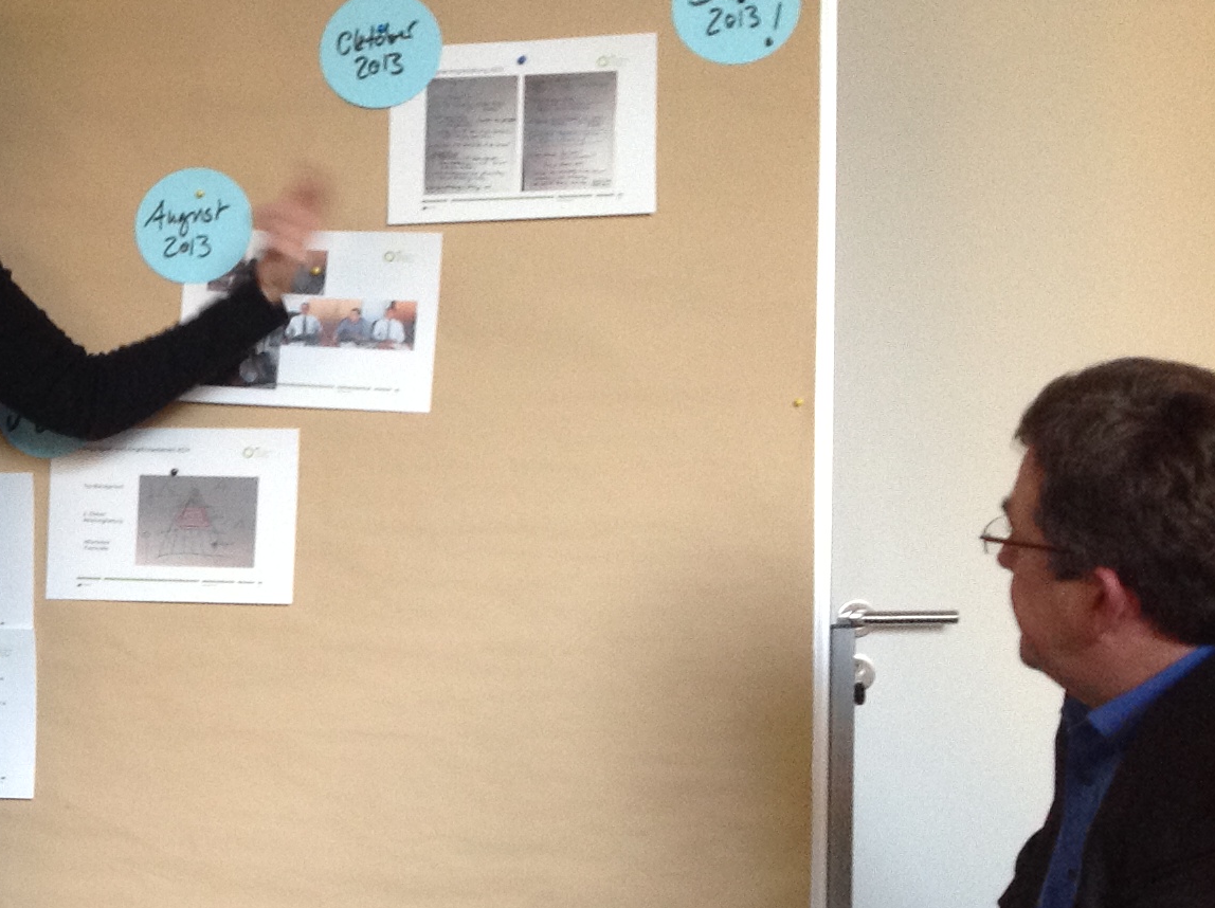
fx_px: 2769
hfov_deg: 23.1
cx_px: -150
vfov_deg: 18.5
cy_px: 652
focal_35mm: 79
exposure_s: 1/15
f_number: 2.4
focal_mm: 4.28
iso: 160
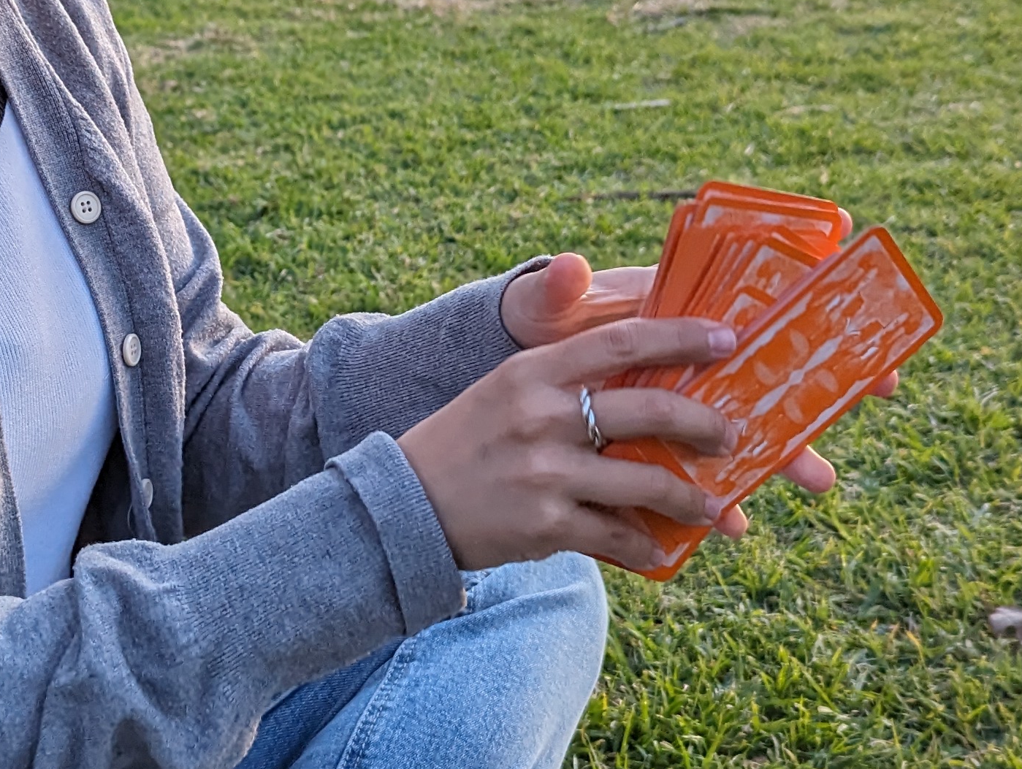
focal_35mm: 70
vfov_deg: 21.0
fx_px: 2069
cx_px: 265
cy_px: 240
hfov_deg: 27.4
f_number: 1.85
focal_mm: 6.81
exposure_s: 1/246
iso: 108
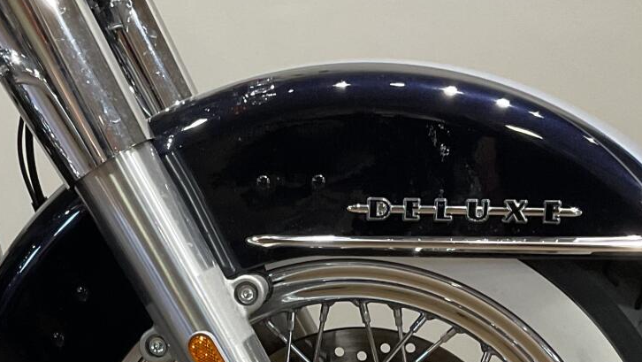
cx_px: 213
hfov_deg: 24.3
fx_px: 1482
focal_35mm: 87
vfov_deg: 13.3
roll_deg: -1.1
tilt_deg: -20.4
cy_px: 515
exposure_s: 1/60
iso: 100
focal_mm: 3
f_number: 1.8
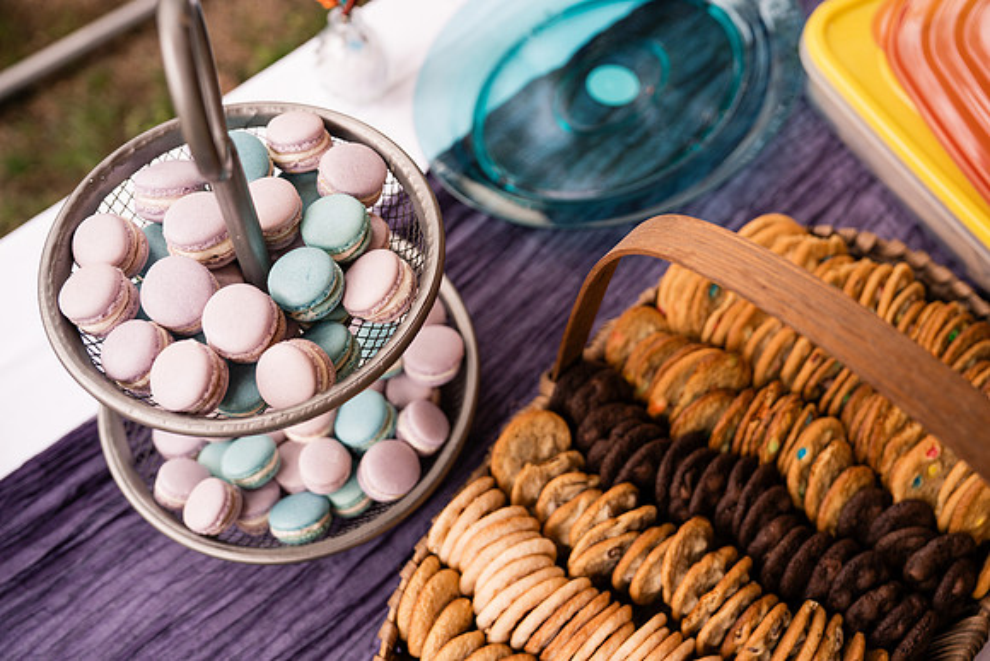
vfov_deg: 42.3
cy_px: 330
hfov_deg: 60.3
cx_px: 495
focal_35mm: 31
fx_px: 853
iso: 250
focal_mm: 31
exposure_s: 1/800
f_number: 2.8
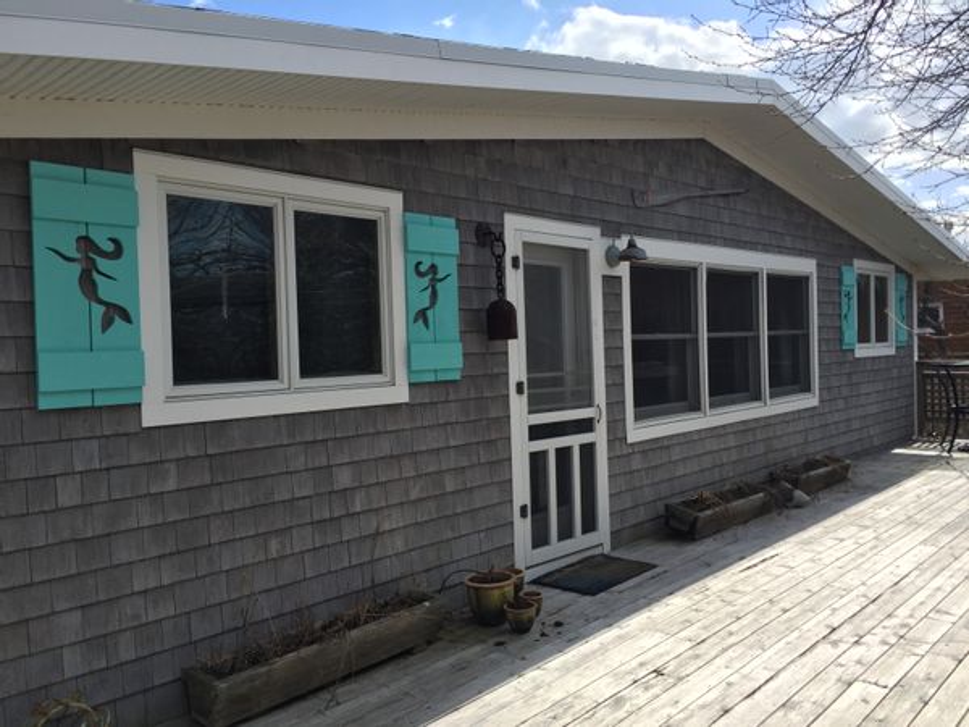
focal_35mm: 29
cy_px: 364
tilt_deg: -0.7
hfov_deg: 61.7
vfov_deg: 48.2
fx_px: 812
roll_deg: +1.9
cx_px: 484
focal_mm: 4.15
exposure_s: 1/2198
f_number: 2.2
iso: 32
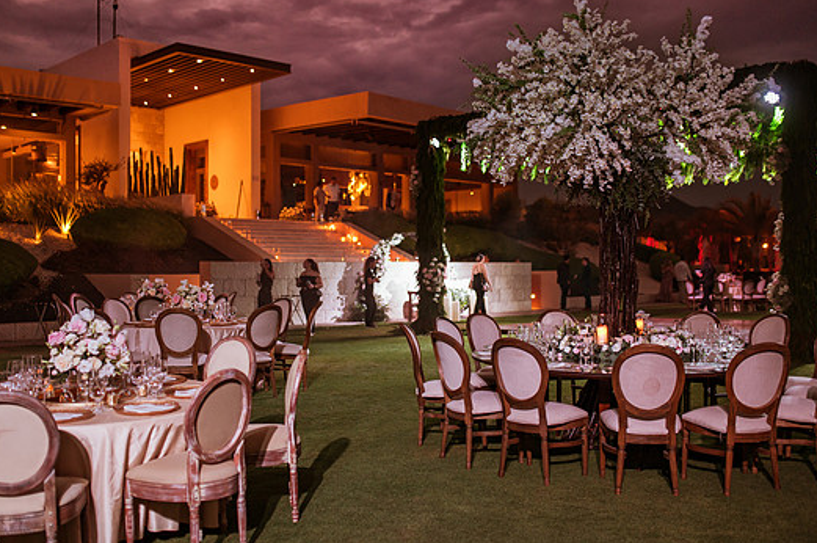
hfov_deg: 49.6
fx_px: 884
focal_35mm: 39
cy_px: 275
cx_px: 397
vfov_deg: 34.1
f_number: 1.8
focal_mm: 35
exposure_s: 1/100
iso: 2000
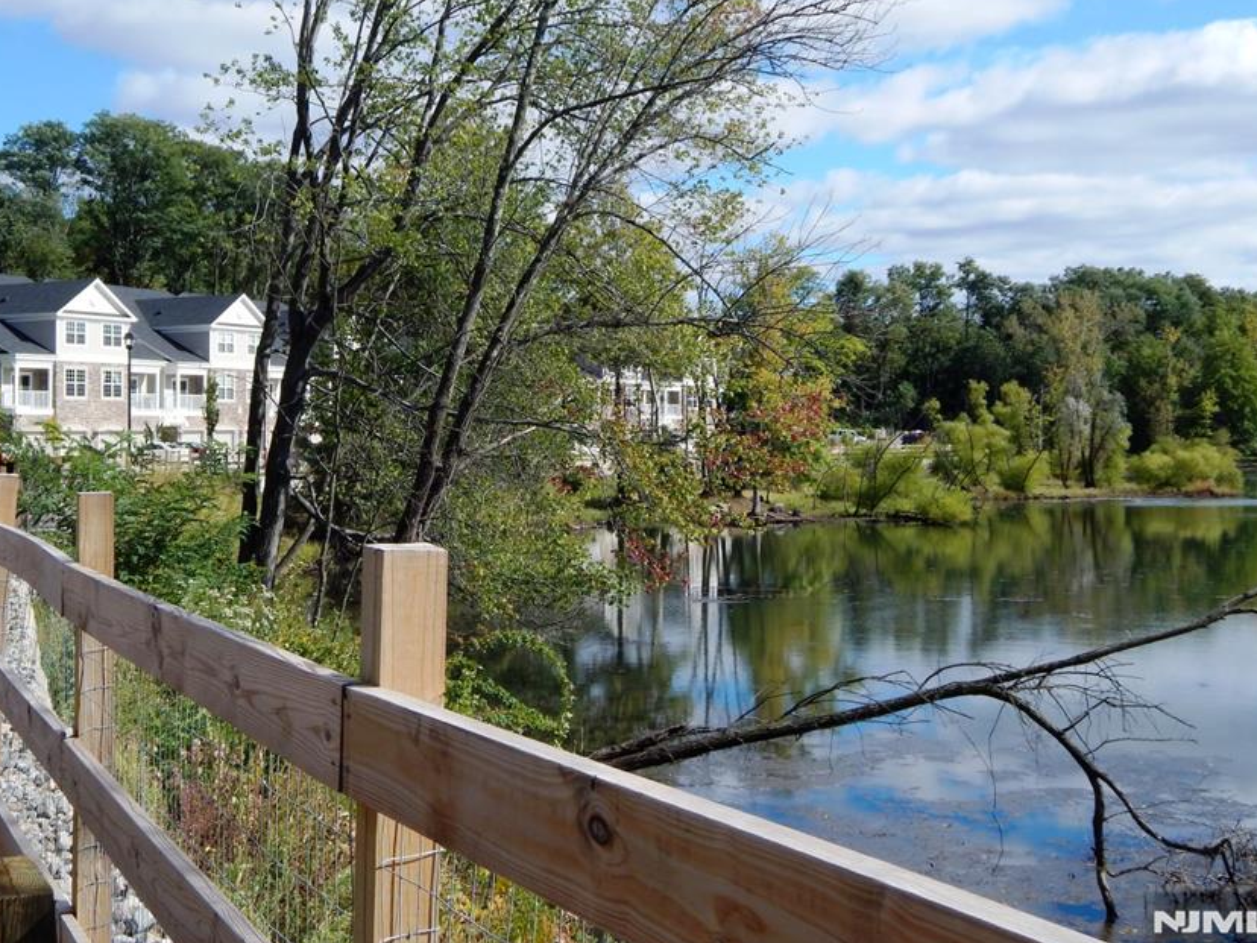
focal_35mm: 47
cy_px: 375
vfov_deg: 30.8
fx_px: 1707
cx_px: 524
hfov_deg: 40.3
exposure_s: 1/1250
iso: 125
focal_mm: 6.8
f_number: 3.4
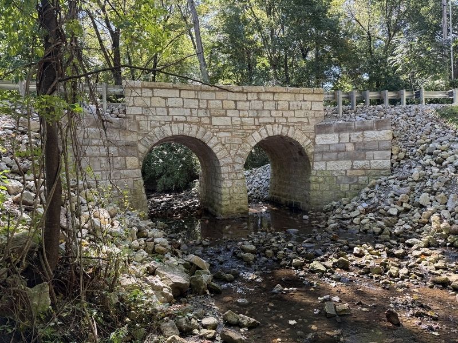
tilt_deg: -1.8
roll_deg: +1.6
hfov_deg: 71.6
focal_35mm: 24
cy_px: 172
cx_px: 229
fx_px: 318
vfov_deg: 56.8
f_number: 1.78
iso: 64
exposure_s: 1/212
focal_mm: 6.76
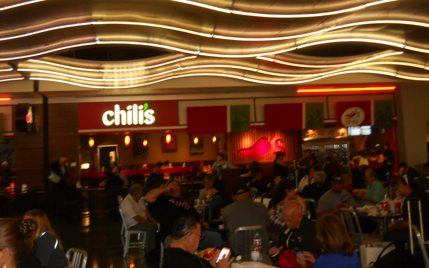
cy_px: 129
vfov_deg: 29.2
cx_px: 214
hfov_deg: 45.3
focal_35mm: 44
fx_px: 514
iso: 200
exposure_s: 1/30
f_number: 3.1
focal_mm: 6.72
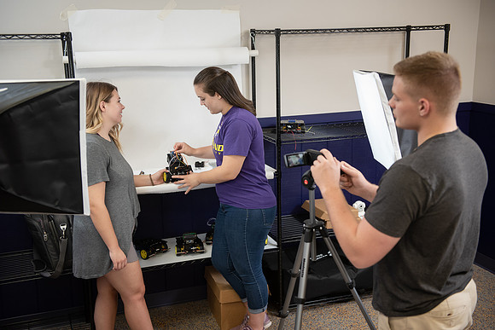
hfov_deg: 43.6
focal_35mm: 45
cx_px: 248
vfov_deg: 29.9
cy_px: 165
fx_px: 619
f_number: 3.5
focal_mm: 45
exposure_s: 1/200
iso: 800
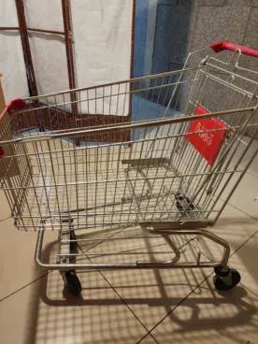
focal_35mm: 25
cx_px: 125
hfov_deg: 54.9
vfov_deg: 69.4
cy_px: 176
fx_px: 248
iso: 800
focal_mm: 6.4
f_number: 1.8
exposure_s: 1/50
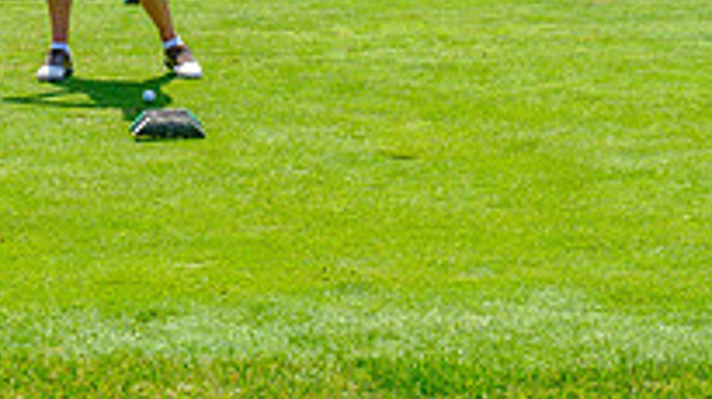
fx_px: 2038
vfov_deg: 10.9
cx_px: 194
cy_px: -108
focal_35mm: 108
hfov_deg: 19.7
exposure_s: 1/250
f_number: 6.4
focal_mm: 31.5
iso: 200
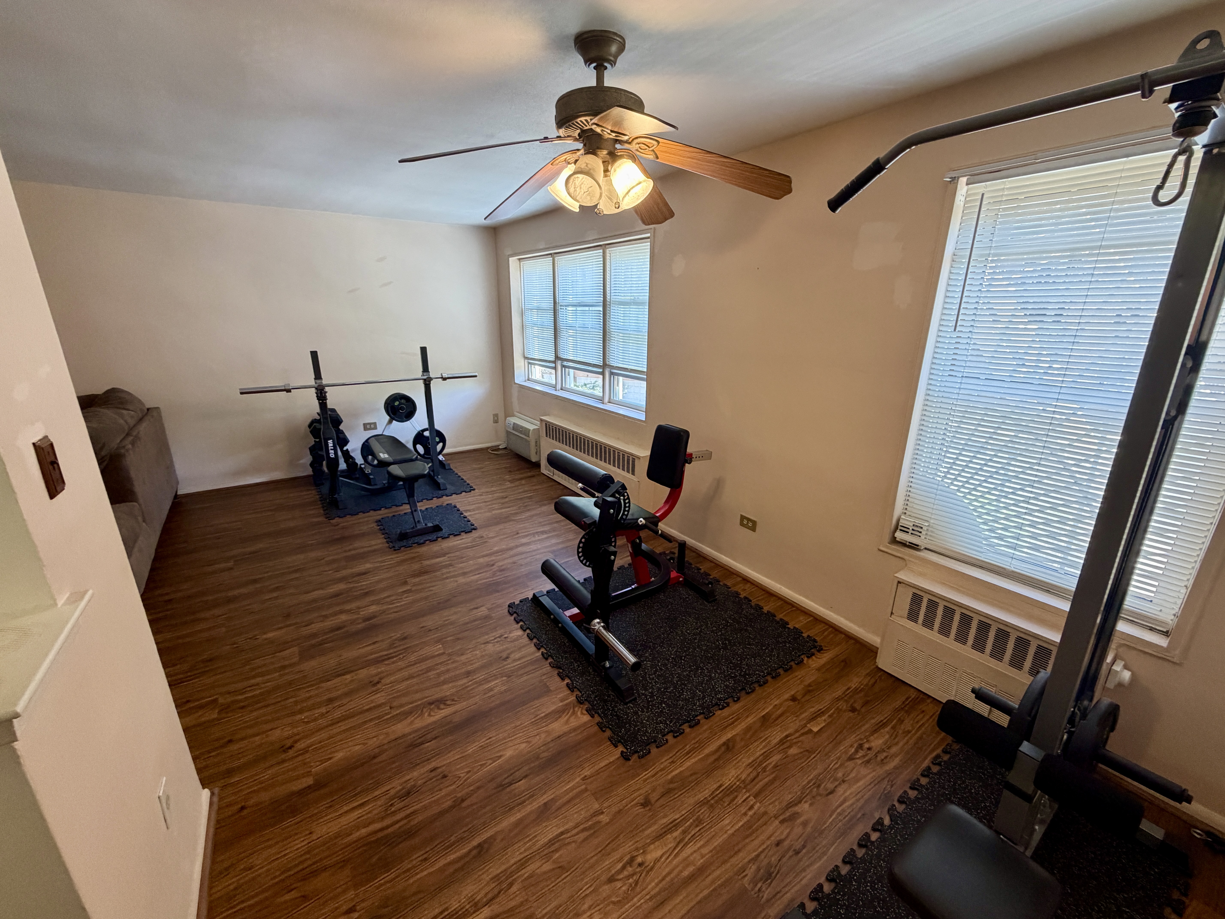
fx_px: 495
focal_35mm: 14
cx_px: 612
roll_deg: -0.4
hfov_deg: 102.1
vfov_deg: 85.7
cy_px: 460
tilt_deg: -17.3
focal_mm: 2.22
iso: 320
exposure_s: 1/120
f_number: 2.2
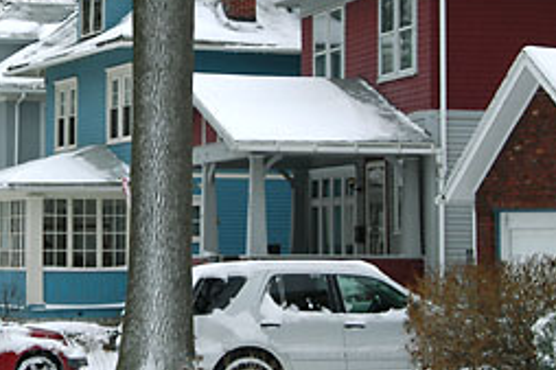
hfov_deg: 14.9
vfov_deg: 10.0
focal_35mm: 137
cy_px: 74
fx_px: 2114
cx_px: 103
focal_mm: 40
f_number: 8
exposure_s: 1/180
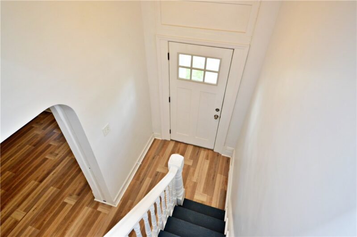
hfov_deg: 90.1
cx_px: 178
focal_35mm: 18
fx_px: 178
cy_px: 118
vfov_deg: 67.2
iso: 560
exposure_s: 1/60
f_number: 4.5
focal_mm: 12
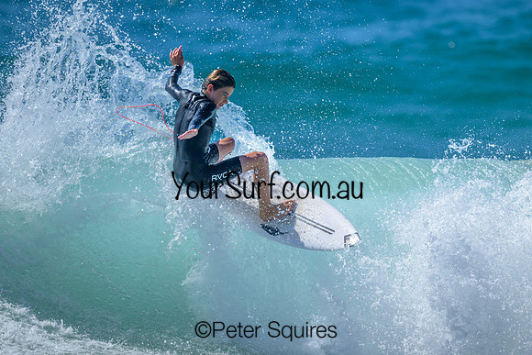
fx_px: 15399
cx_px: 305
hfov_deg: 2.0
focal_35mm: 1042
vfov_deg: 1.3
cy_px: 124
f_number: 6.3
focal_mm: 800
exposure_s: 1/2500
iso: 250
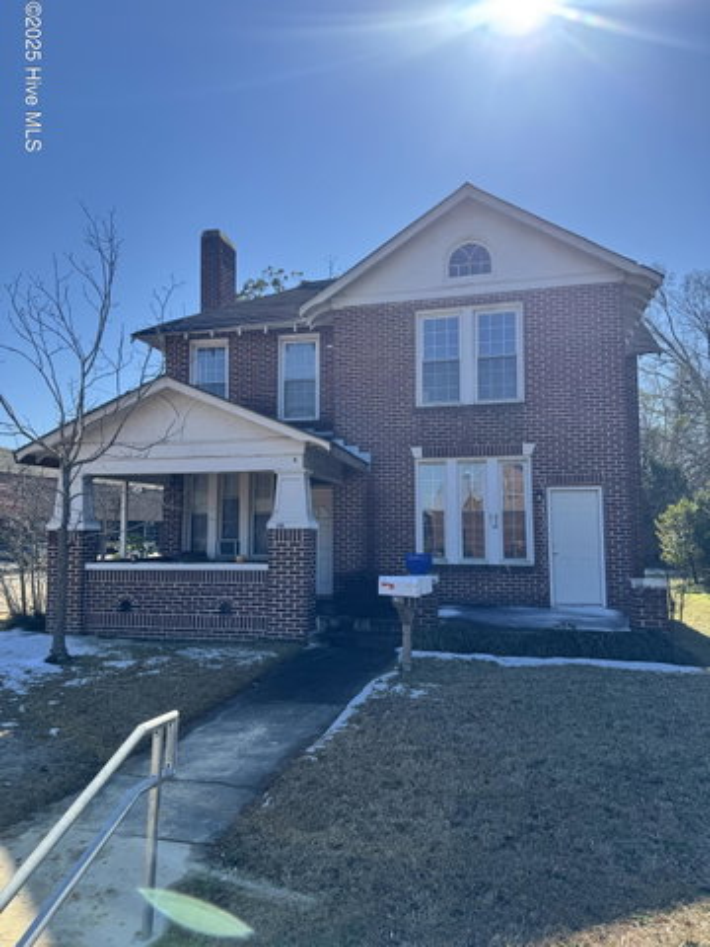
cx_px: 355
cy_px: 474
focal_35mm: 24
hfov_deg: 56.8
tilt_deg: +4.0
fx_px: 656
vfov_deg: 71.6
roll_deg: +0.1
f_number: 1.78
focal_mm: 6.76
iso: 80
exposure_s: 1/4608
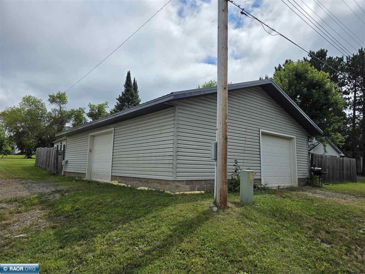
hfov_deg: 73.9
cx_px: 182
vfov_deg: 58.9
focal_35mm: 23
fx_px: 243
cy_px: 137
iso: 50
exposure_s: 1/7944
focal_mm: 6.3
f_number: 1.7
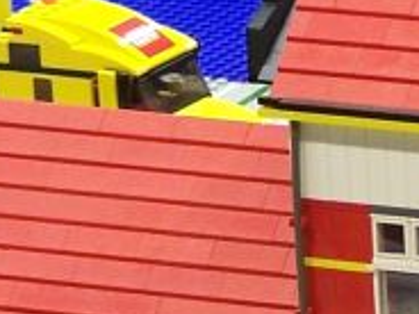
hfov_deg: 2.8
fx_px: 8630
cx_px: 373
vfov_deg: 2.1
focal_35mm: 713
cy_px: 507
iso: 80
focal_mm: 21.2
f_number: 3.2
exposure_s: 1/4
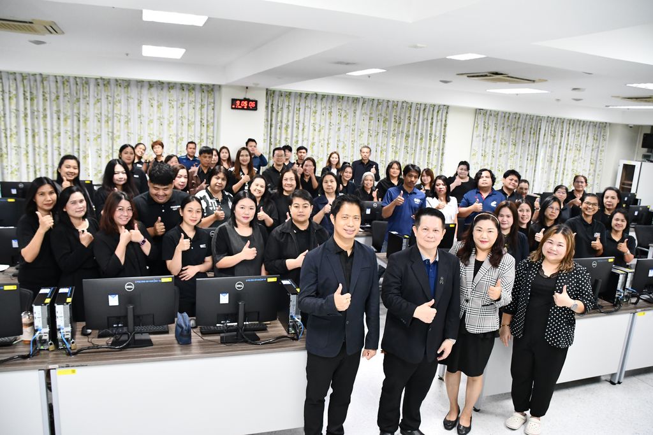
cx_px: 326
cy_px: 218
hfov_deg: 67.4
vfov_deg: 47.9
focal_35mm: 27
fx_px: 490
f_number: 3.5
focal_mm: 18
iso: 3200
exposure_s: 1/125
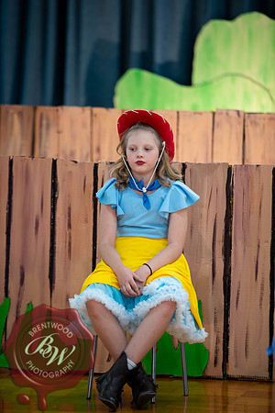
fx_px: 2062
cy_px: 206
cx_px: 138
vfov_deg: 11.4
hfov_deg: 7.6
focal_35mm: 180
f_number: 2.8
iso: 900
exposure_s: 1/200
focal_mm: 180
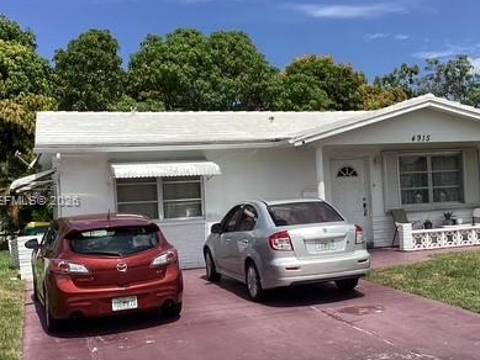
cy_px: 201
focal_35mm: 51
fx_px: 707
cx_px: 305
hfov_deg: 37.2
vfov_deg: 28.6
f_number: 2.4
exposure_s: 1/1812
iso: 25
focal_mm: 3.3
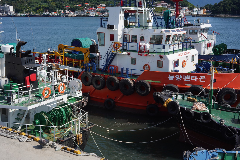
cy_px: 67
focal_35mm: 43
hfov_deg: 45.4
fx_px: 287
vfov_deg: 31.1
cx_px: 107
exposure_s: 1/100
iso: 100
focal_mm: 35
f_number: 14
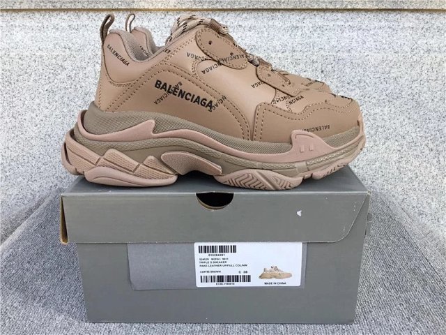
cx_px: 223
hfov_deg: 58.4
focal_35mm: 31
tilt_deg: -19.5
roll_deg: +0.1
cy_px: 168
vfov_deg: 45.4
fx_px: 399
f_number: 2.4
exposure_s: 1/281
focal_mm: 3.3
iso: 25
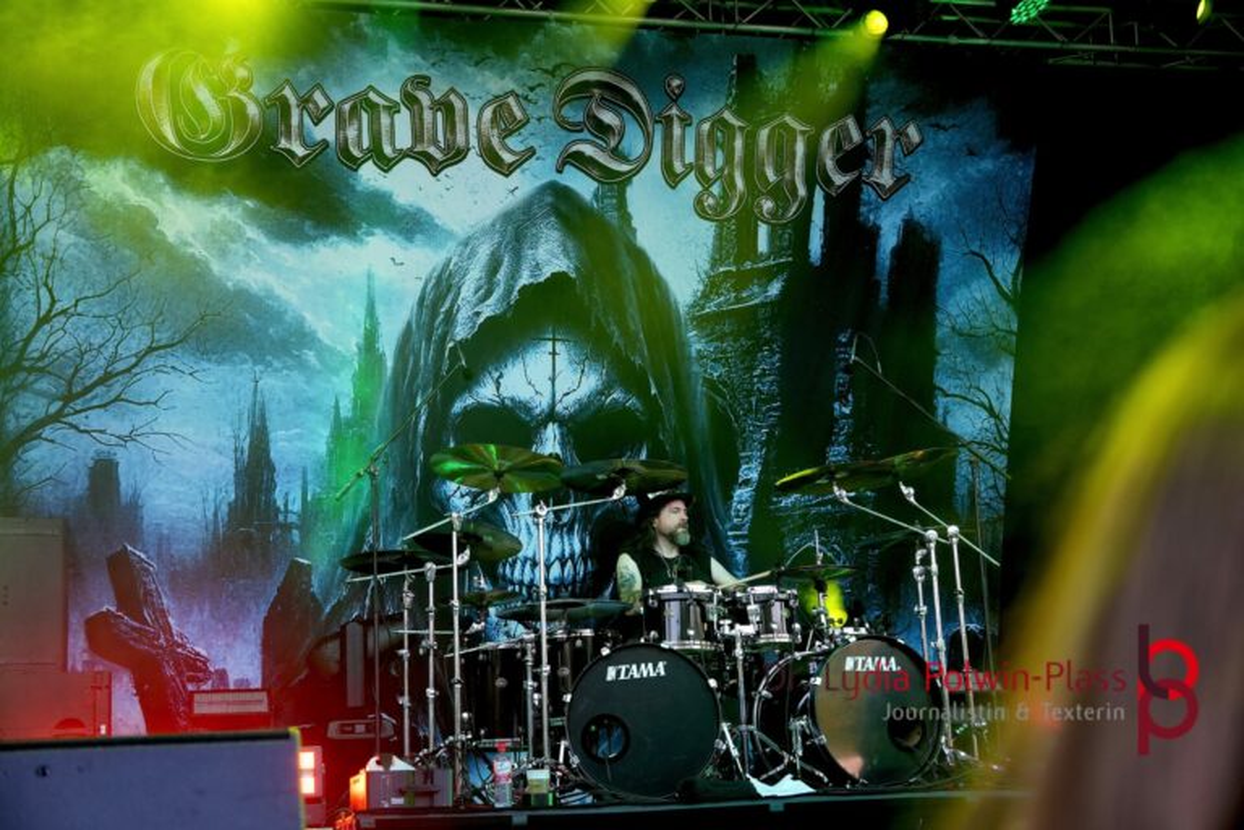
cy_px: 415
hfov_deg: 35.1
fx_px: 1970
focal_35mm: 57
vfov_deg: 23.8
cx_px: 622
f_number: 4
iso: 800
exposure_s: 1/160
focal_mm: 38
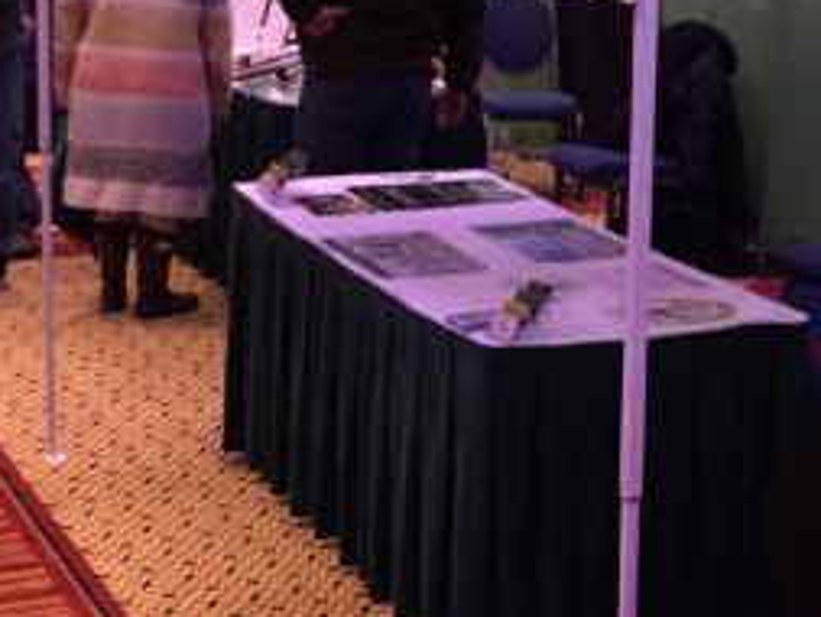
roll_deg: -1.3
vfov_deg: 16.8
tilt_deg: -13.2
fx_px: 2088
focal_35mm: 88
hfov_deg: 21.9
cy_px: 296
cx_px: 665
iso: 200
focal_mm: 4.15
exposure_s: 1/30
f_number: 2.2
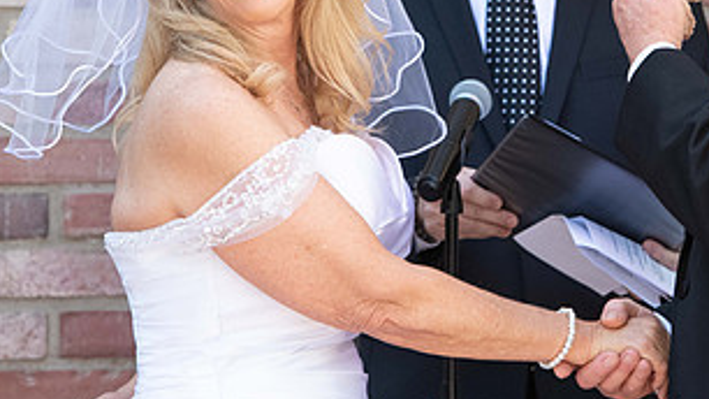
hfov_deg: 7.5
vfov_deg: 4.2
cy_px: 6
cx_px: 521
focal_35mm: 288
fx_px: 5413
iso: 1250
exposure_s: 1/640
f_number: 5.6
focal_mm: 145
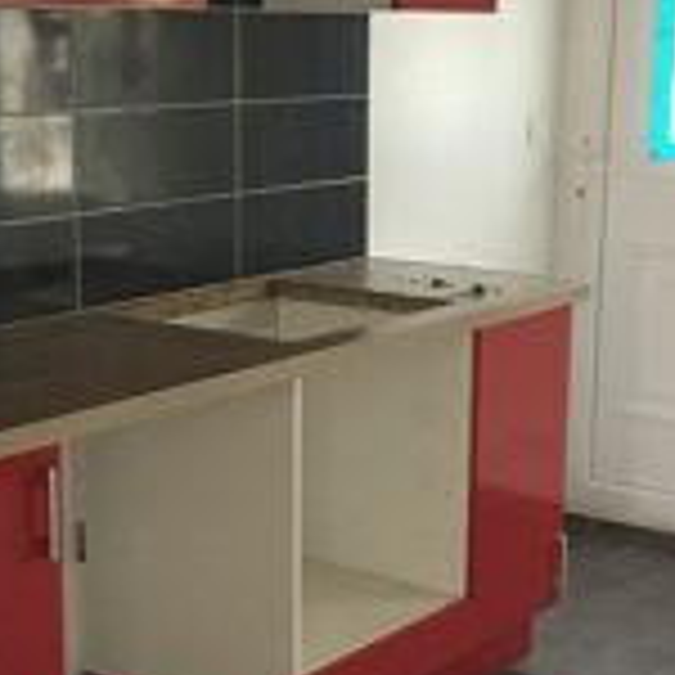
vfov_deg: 23.7
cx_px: 302
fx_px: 1610
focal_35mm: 73
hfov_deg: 23.7
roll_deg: -1.4
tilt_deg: -10.7
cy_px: 371
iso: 160
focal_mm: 4.15
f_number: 2.2
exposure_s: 1/8
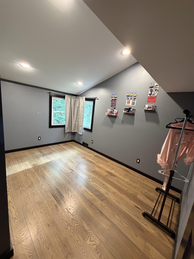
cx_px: 97
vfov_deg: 102.1
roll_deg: -5.9
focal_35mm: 14
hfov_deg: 85.7
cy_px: 130
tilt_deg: -10.4
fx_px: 105
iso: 640
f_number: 2.2
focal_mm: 2.22
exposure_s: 1/60
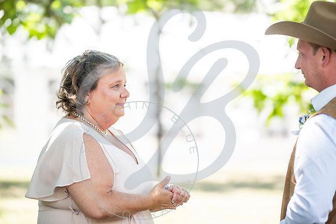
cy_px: 112
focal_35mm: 150
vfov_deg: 9.2
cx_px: 168
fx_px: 1400
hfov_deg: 13.7
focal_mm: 150
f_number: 2.8
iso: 200
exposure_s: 1/250
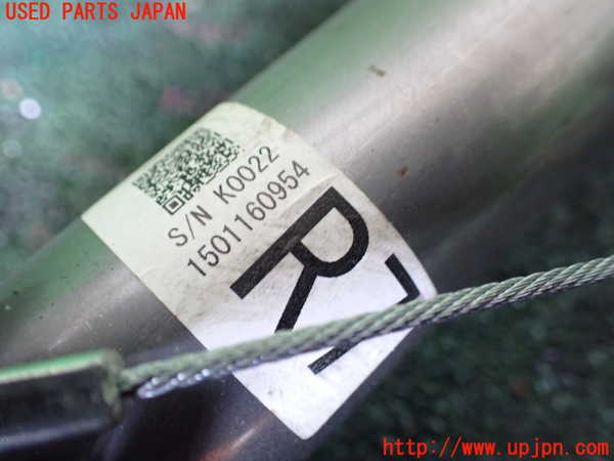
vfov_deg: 46.8
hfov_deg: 60.0
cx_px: 307
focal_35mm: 30
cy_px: 230
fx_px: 532
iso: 800
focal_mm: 5.4
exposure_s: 1/40
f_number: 2.3
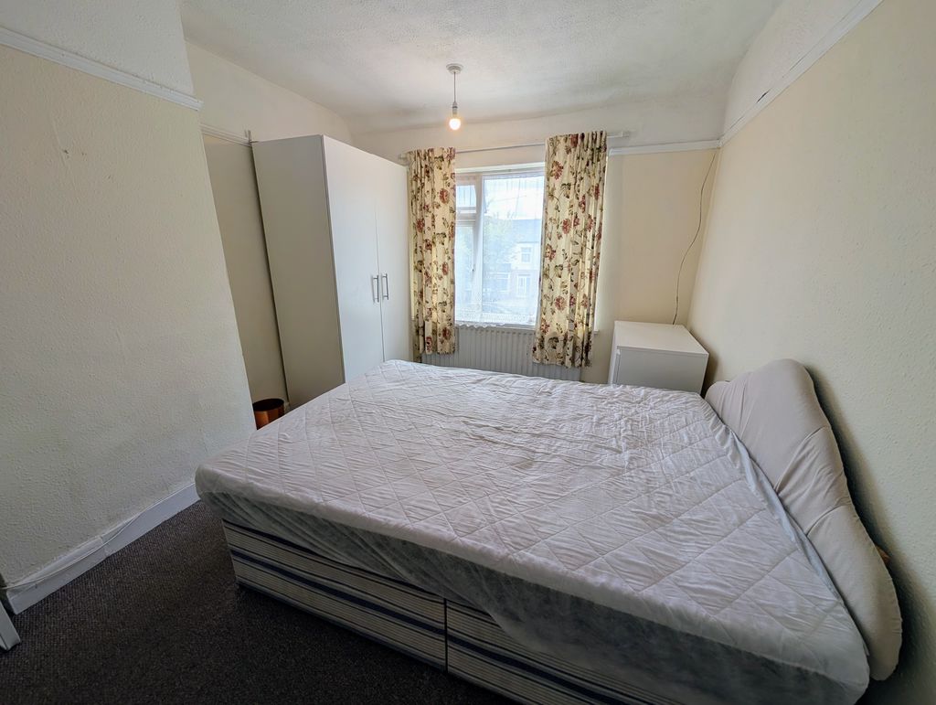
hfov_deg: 110.5
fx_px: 325
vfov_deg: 94.6
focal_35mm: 12
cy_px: 352
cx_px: 468
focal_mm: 2.02
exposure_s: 1/254
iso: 57
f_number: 1.7
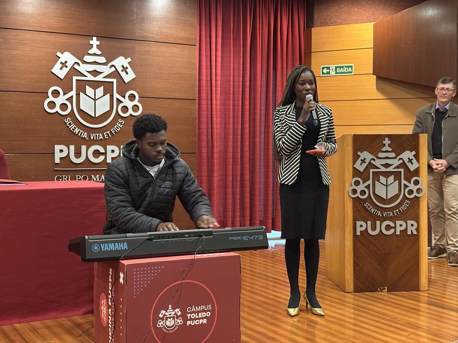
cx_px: 229
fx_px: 688
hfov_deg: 36.8
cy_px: 172
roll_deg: -0.2
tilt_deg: -2.2
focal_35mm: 52
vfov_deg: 28.0
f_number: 1.6
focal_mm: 5.96
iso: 400
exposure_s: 1/20
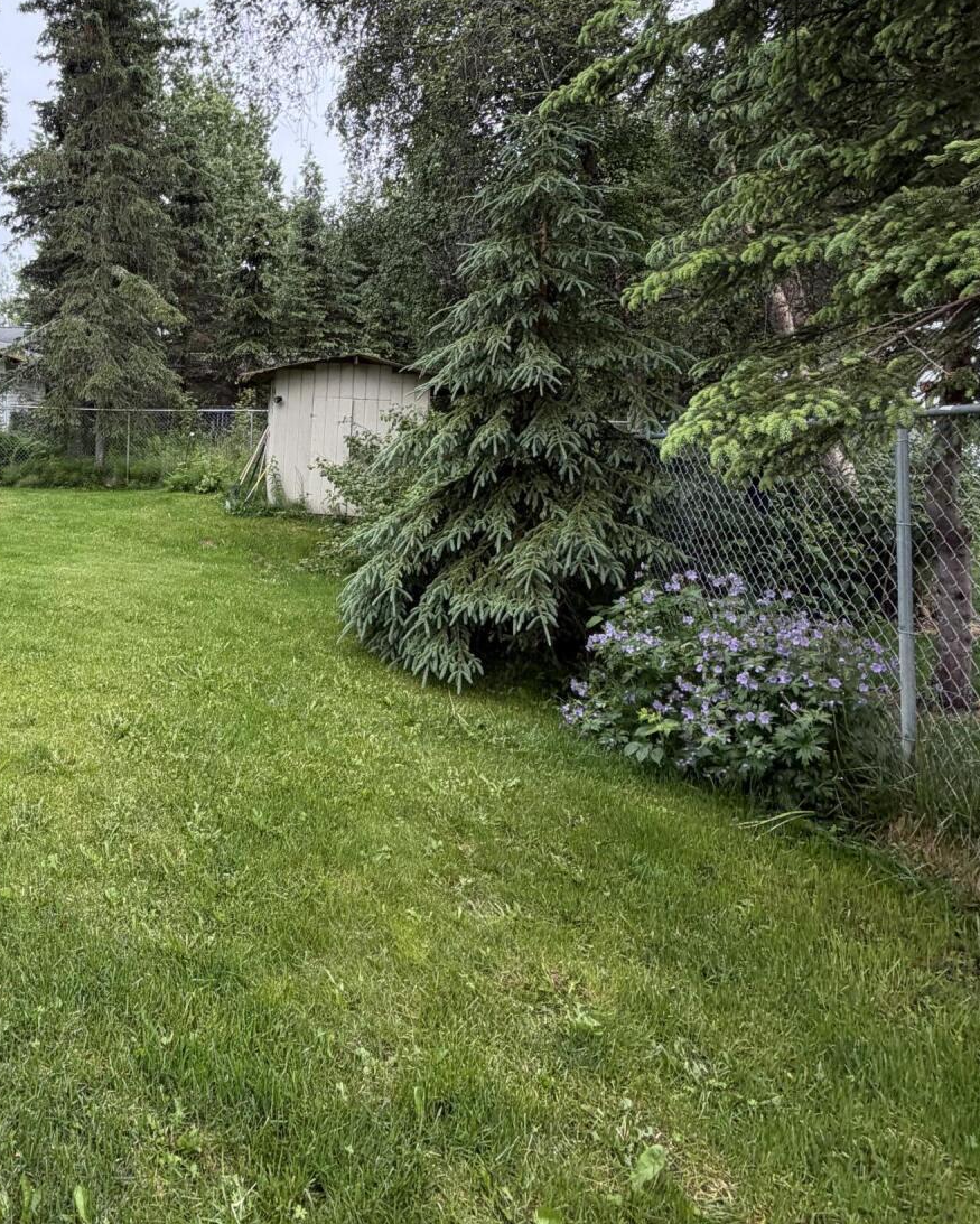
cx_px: 179
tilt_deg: -2.3
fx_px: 906
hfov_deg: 52.7
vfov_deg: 66.9
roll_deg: -0.6
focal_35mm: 25
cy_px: 446
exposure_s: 1/233
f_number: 2.2
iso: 50
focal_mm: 2.22
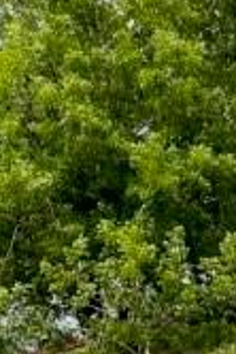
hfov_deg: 12.4
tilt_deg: -1.9
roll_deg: +1.6
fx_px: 1020
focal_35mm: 104
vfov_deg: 17.3
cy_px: 563
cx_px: 372
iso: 32
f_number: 1.6
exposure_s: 1/717
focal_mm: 5.1
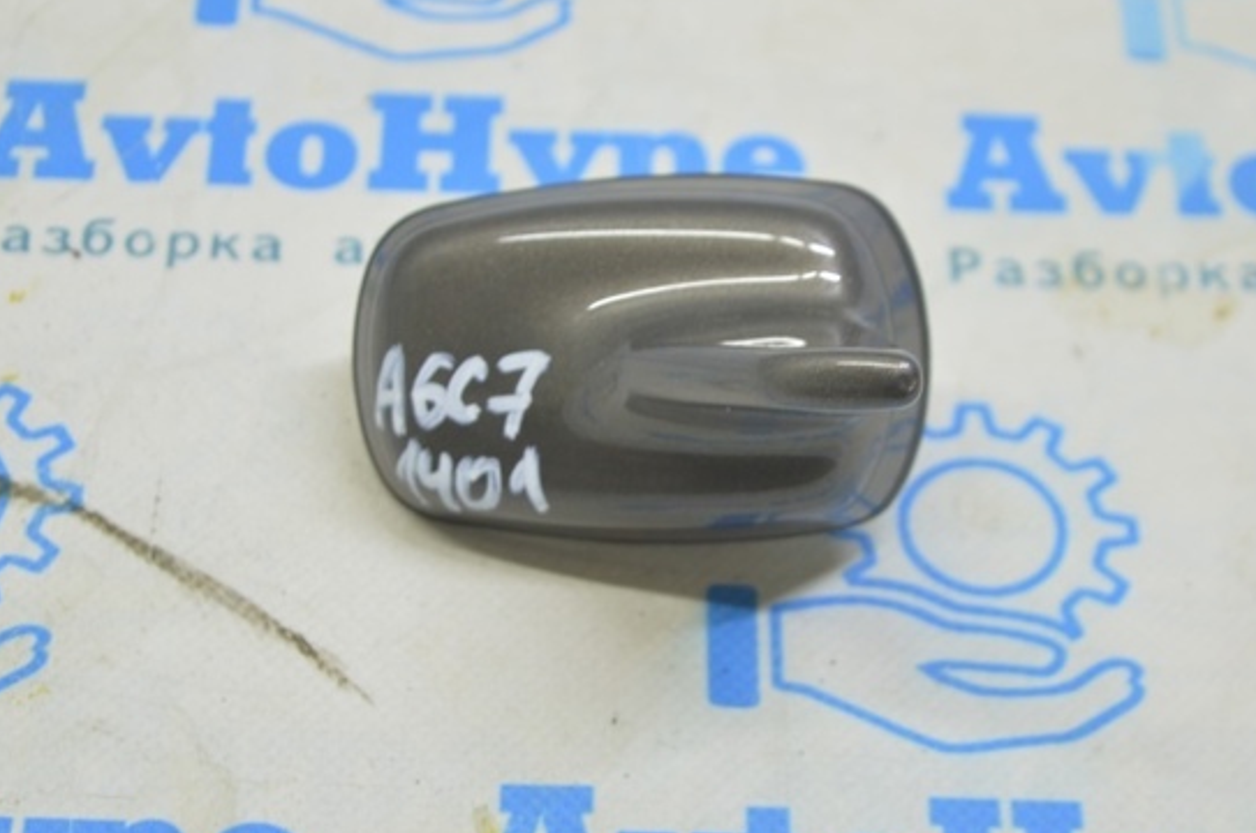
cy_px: 392
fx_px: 3204
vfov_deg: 14.8
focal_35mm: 92
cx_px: 620
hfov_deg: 22.2
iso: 400
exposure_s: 1/20
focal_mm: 52
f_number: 5.6
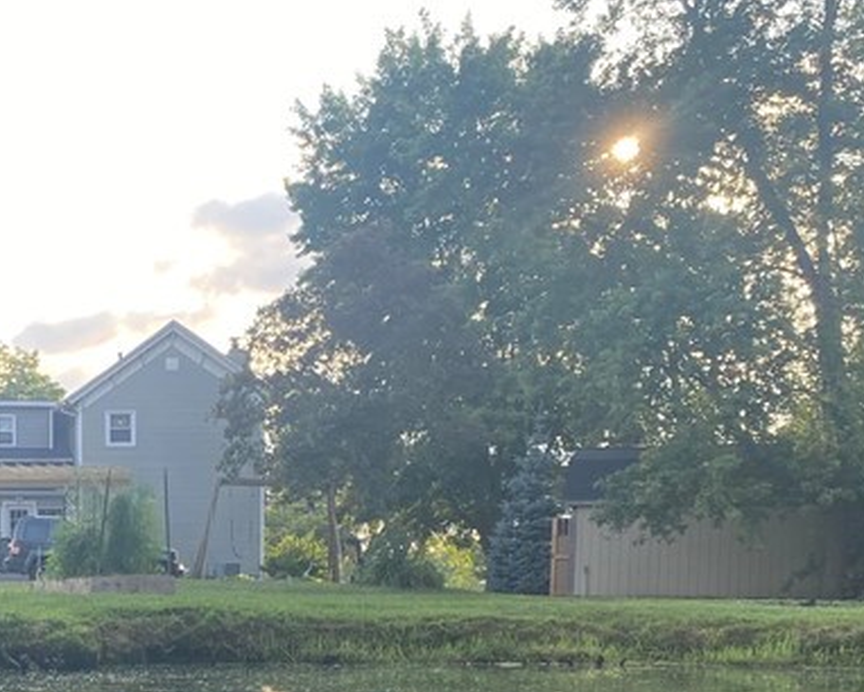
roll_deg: +0.4
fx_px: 1740
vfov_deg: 21.4
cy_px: 755
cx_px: 45
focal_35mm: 68
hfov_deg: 26.7
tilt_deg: -5.8
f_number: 1.8
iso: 32
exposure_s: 1/452
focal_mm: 4.25
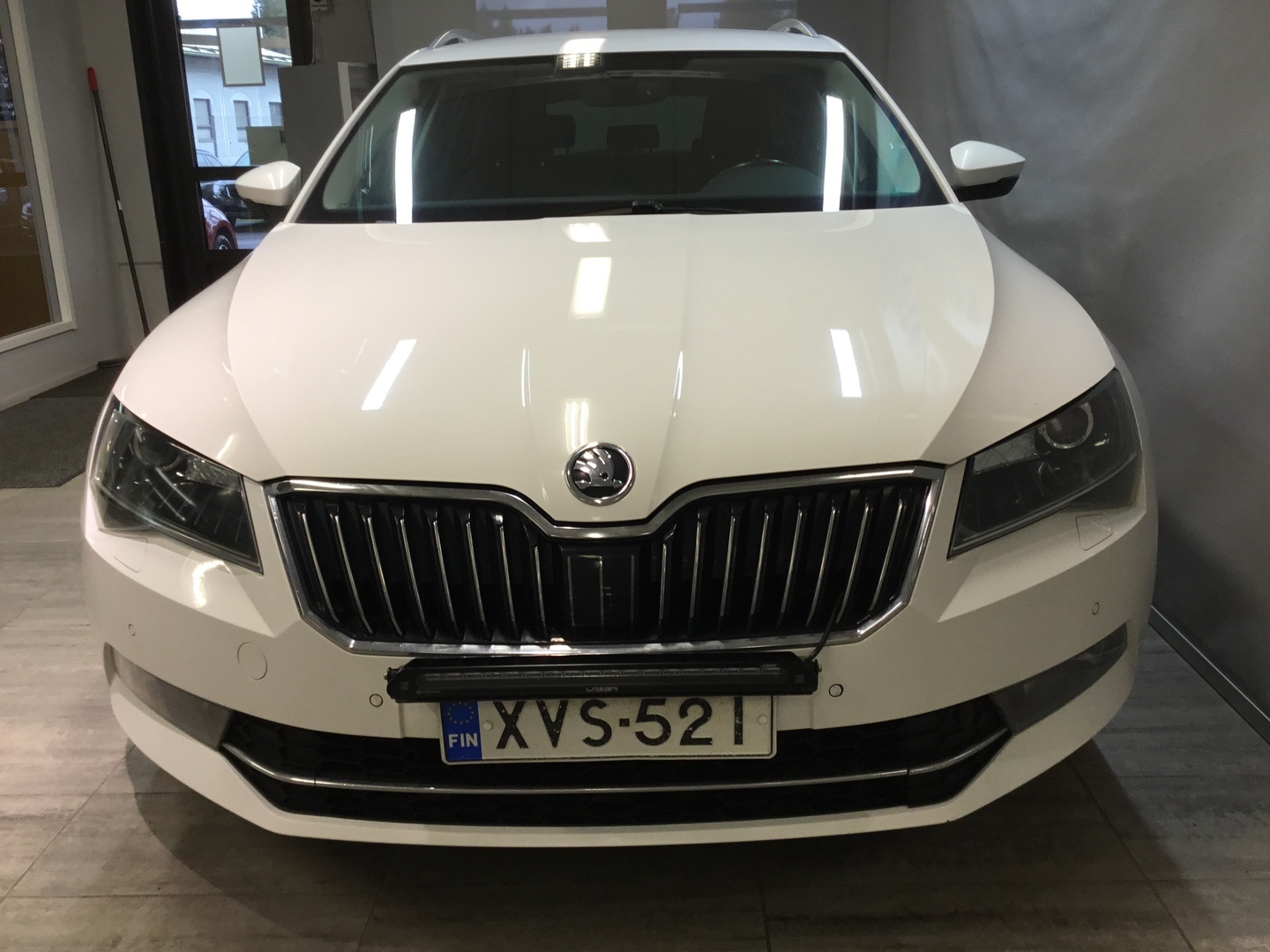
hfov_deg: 58.4
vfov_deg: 45.4
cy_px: 476
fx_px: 1137
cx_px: 635
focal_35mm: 31
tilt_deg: -16.2
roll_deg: +3.1
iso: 32
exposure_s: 1/50
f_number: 2.4
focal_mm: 3.3
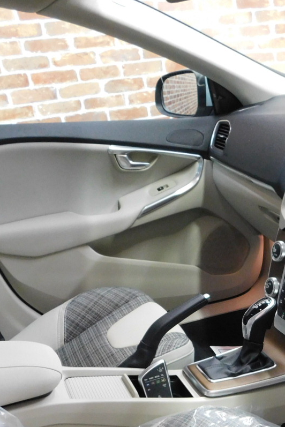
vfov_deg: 40.0
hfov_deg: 27.2
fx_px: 569
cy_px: 317
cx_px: 250
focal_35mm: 48
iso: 400
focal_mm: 4
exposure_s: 1/15
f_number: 3
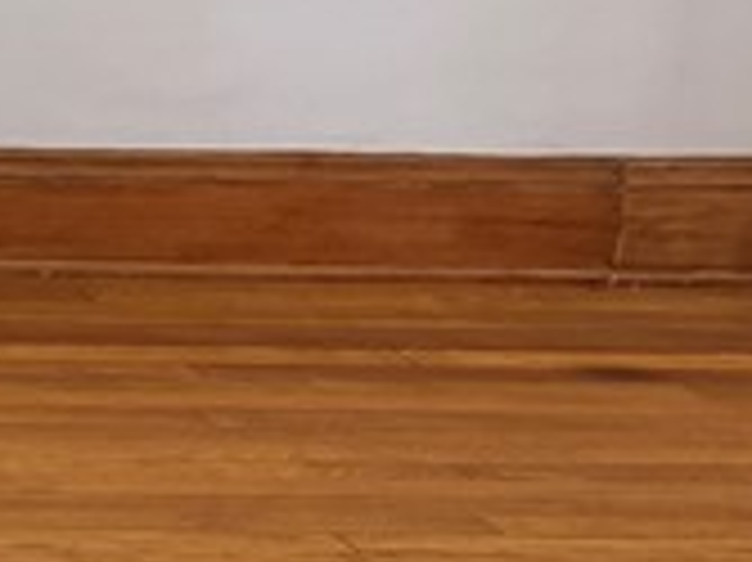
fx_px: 3191
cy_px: -22
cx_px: -1513
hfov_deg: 10.0
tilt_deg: -12.2
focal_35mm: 147
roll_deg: +0.5
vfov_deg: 10.0
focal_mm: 6.76
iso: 200
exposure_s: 1/60
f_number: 1.78
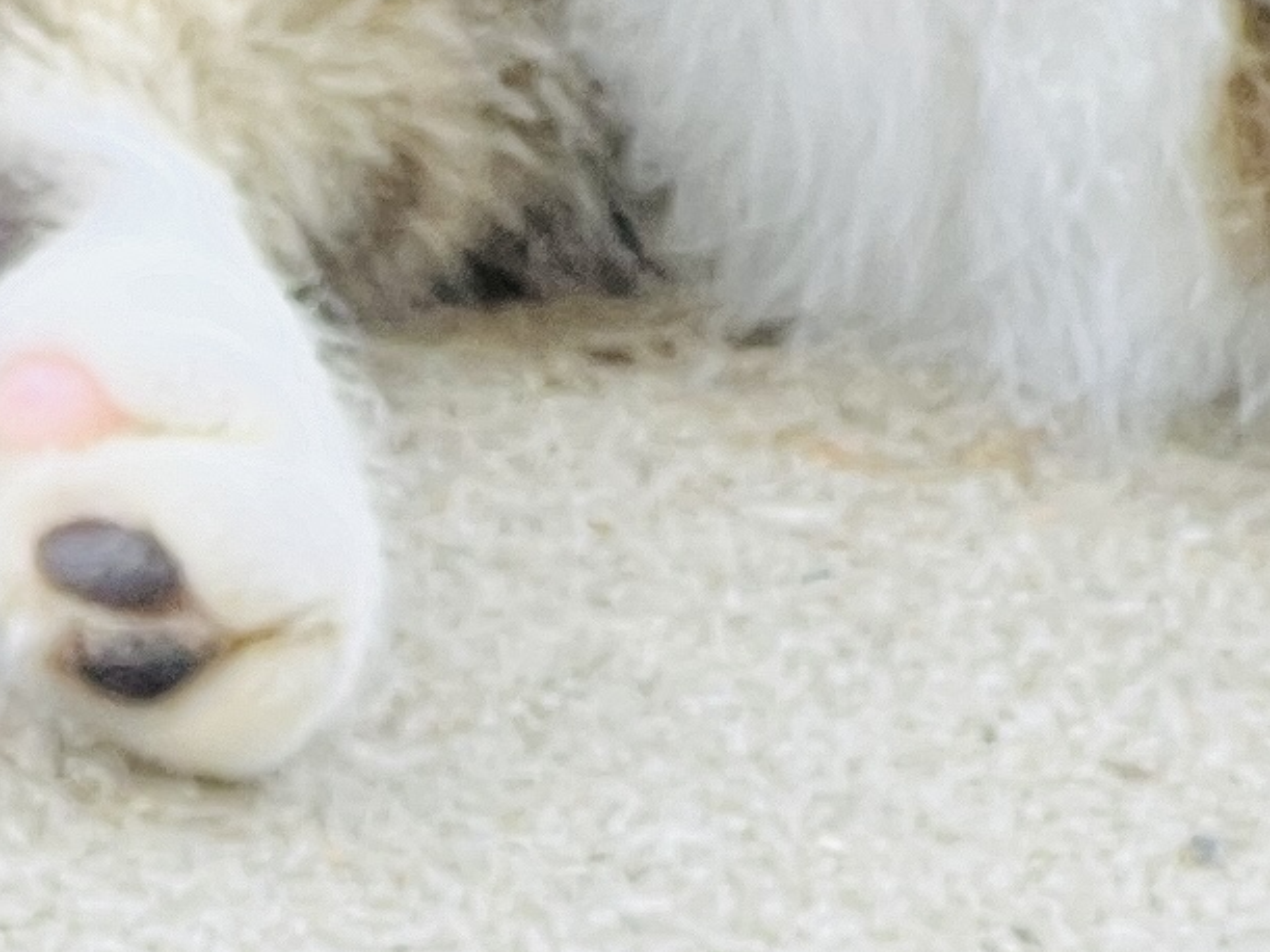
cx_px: -1220
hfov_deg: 3.9
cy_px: 2629
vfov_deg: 2.9
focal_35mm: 508
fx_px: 18634
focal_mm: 9
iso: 80
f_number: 2.8
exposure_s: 1/99
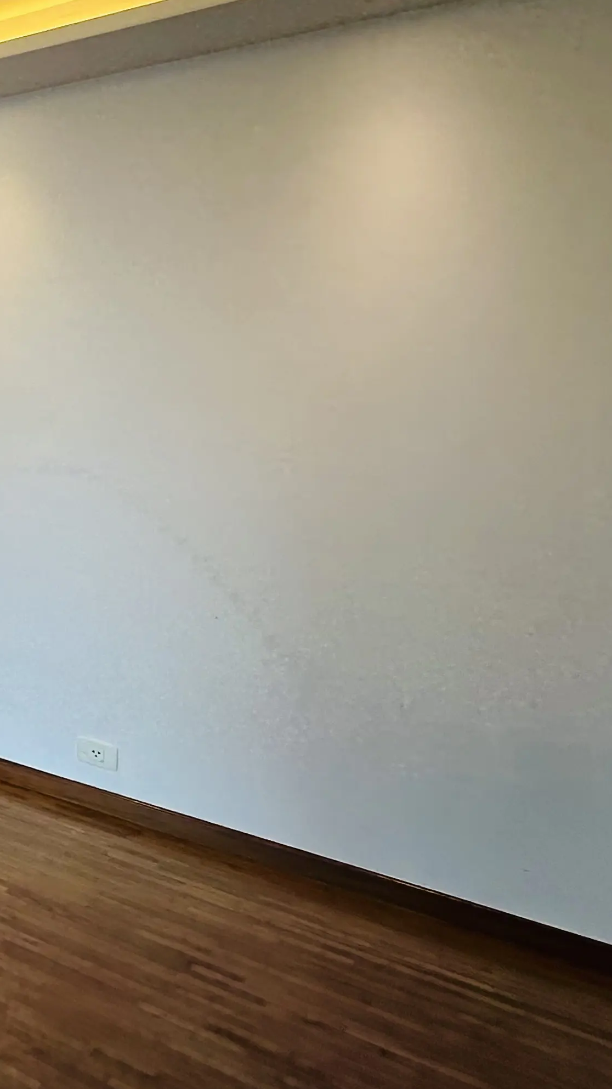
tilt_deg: -0.5
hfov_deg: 23.3
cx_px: -444
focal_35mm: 31
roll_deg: -0.7
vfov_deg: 61.5
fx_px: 894
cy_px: 390
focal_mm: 2.22
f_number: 2.2
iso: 40
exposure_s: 1/120
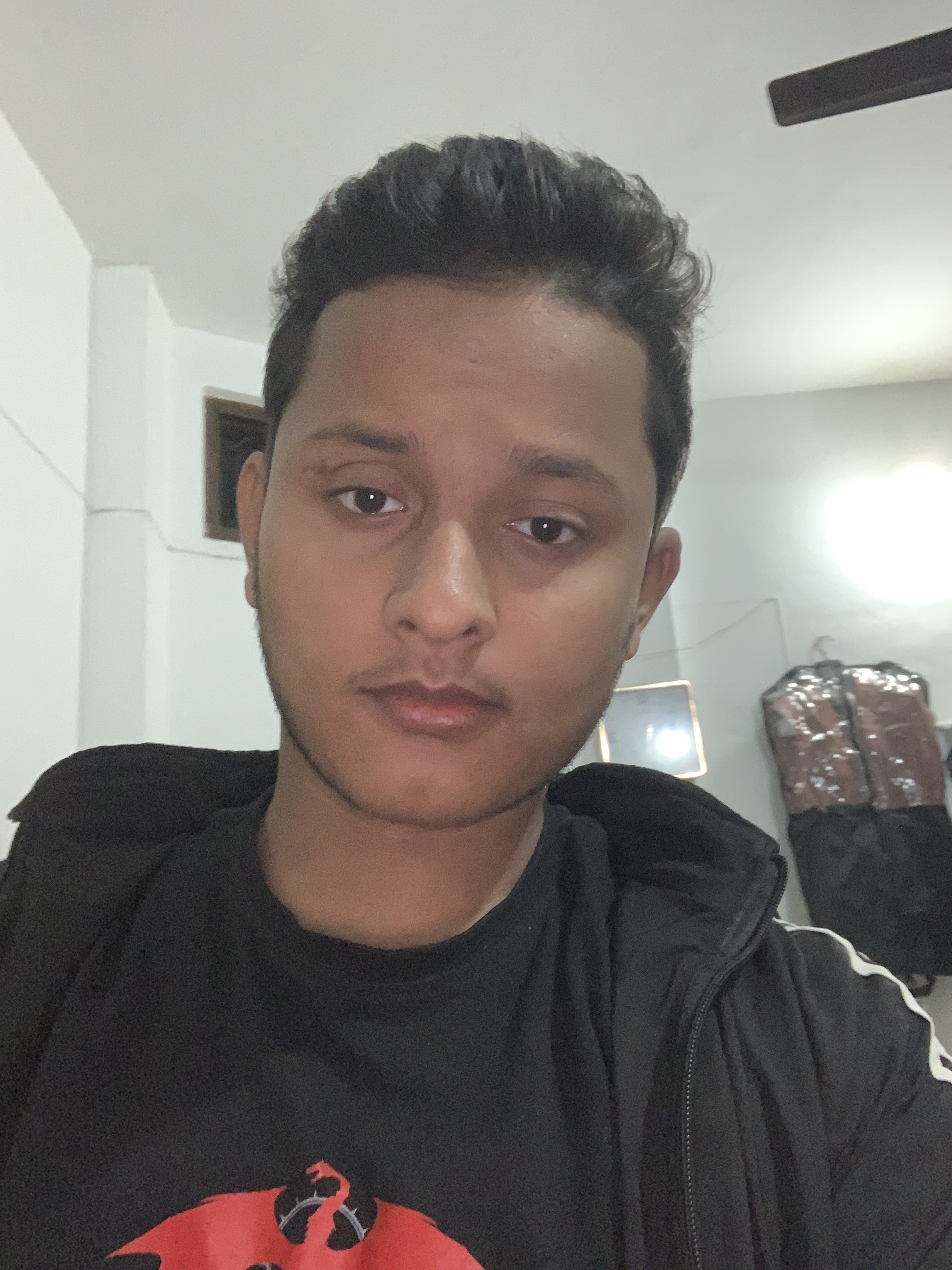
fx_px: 1210
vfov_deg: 55.3
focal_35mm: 33
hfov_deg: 43.0
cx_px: 479
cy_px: 627
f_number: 2.2
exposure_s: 1/25
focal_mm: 2.87
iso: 400
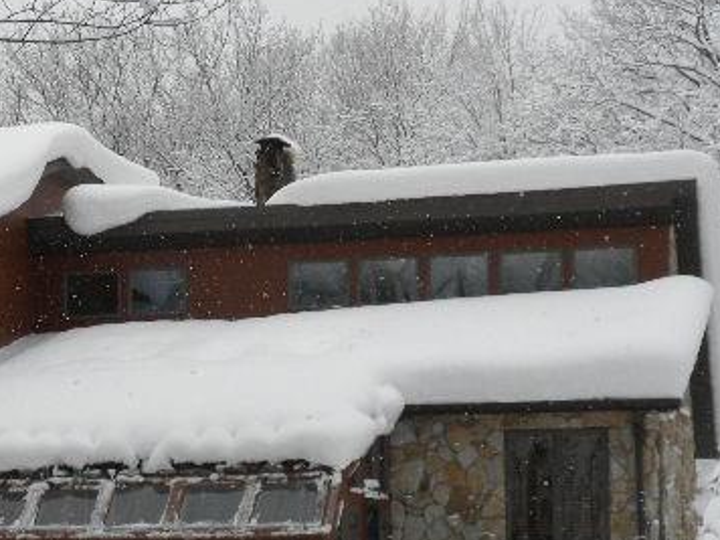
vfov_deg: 13.7
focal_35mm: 108
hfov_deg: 18.1
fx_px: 2246
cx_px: 158
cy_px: 392
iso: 64
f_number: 4.7
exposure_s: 1/202
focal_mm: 10.7
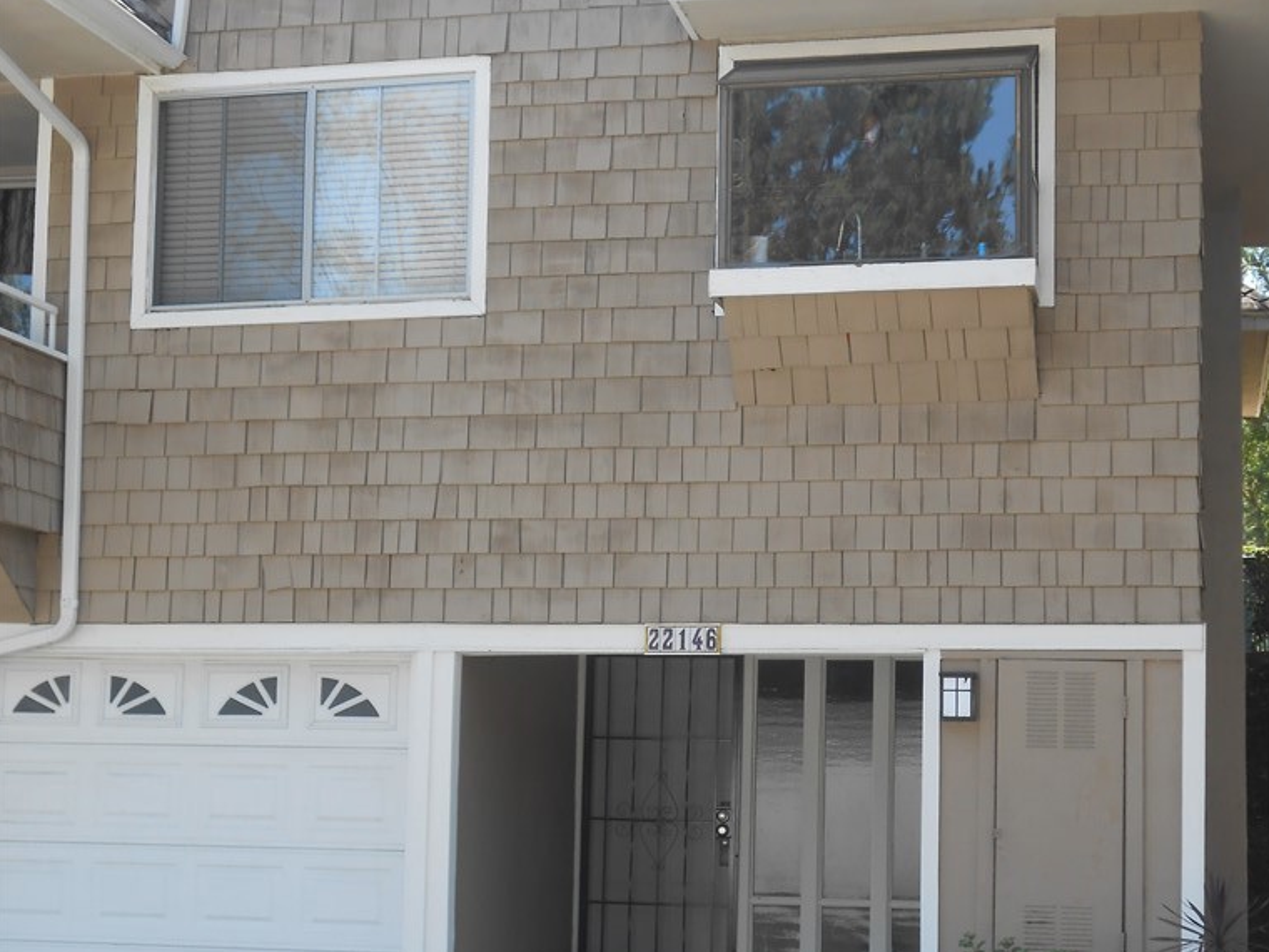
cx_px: 638
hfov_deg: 29.4
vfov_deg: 22.2
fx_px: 2420
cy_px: 548
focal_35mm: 66
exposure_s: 1/100
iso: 80
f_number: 4.8
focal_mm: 8.8
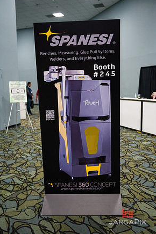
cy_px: 115
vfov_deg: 57.3
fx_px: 215
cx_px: 79
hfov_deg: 39.9
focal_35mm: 33
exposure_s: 1/125
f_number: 3.2
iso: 3200
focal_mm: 32
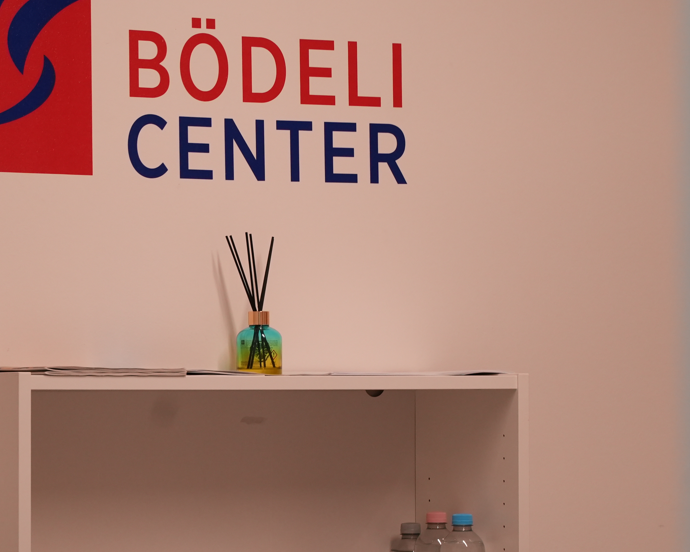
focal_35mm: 178
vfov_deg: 8.7
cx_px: 241
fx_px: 3635
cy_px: 395
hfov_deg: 10.8
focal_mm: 75
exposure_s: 1/50
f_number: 6.3
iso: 1000
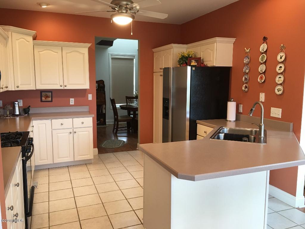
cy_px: 114
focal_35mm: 29
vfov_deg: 48.2
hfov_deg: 61.7
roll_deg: -0.5
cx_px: 152
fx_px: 256
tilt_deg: -5.4
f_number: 2.2
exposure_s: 1/30
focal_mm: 4.15
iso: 40
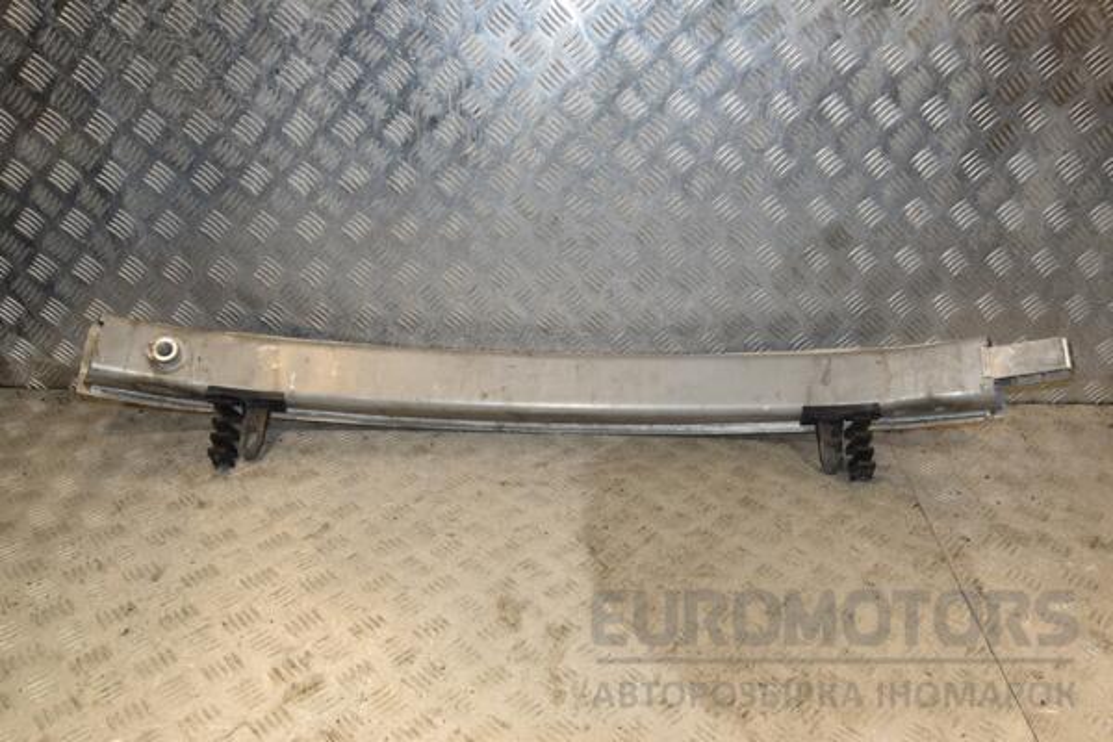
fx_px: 974
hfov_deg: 59.5
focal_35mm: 32
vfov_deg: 41.7
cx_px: 556
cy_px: 371
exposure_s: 1/200
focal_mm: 21
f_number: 8
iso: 800
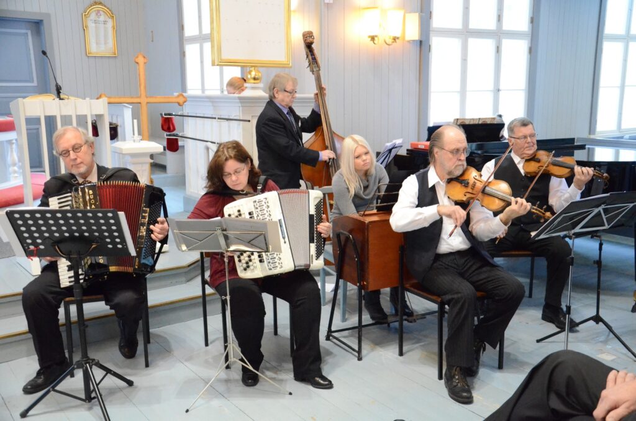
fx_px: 688
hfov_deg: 49.6
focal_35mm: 39
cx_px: 318
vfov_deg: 34.1
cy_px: 210
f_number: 4.5
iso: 6400
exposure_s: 1/80
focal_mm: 26
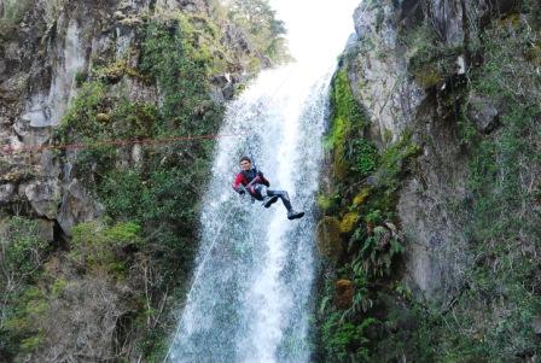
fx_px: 1130
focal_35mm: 75
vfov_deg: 18.3
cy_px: 182
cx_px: 270
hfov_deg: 26.9
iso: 800
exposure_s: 1/250
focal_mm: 50
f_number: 6.3
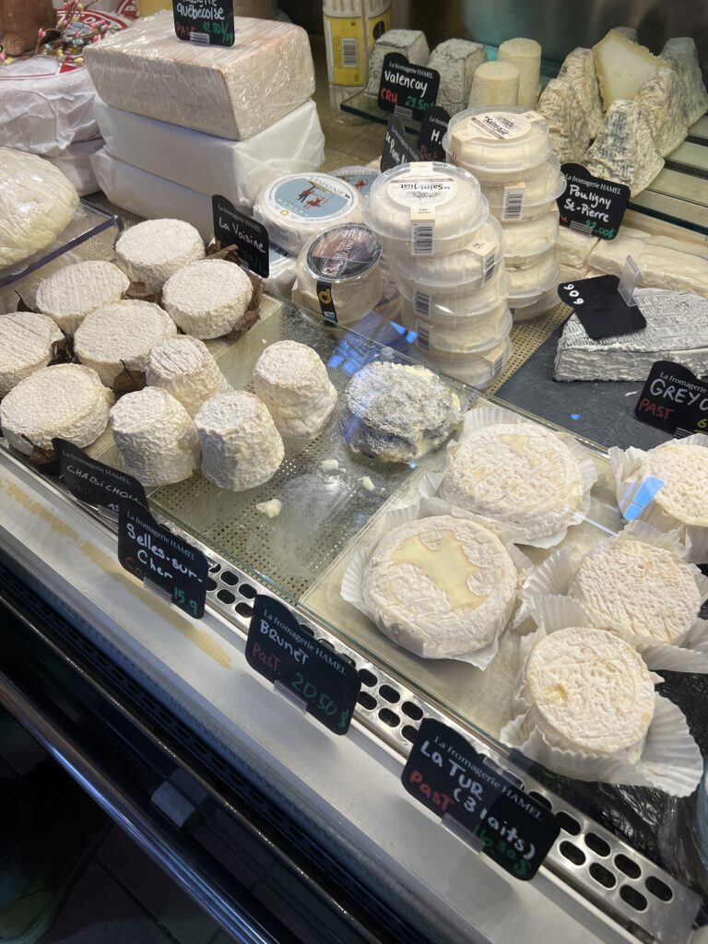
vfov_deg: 67.3
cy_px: 472
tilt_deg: -50.8
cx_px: 354
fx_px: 709
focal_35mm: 26
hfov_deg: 53.1
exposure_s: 1/120
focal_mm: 5.7
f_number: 1.5
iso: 64
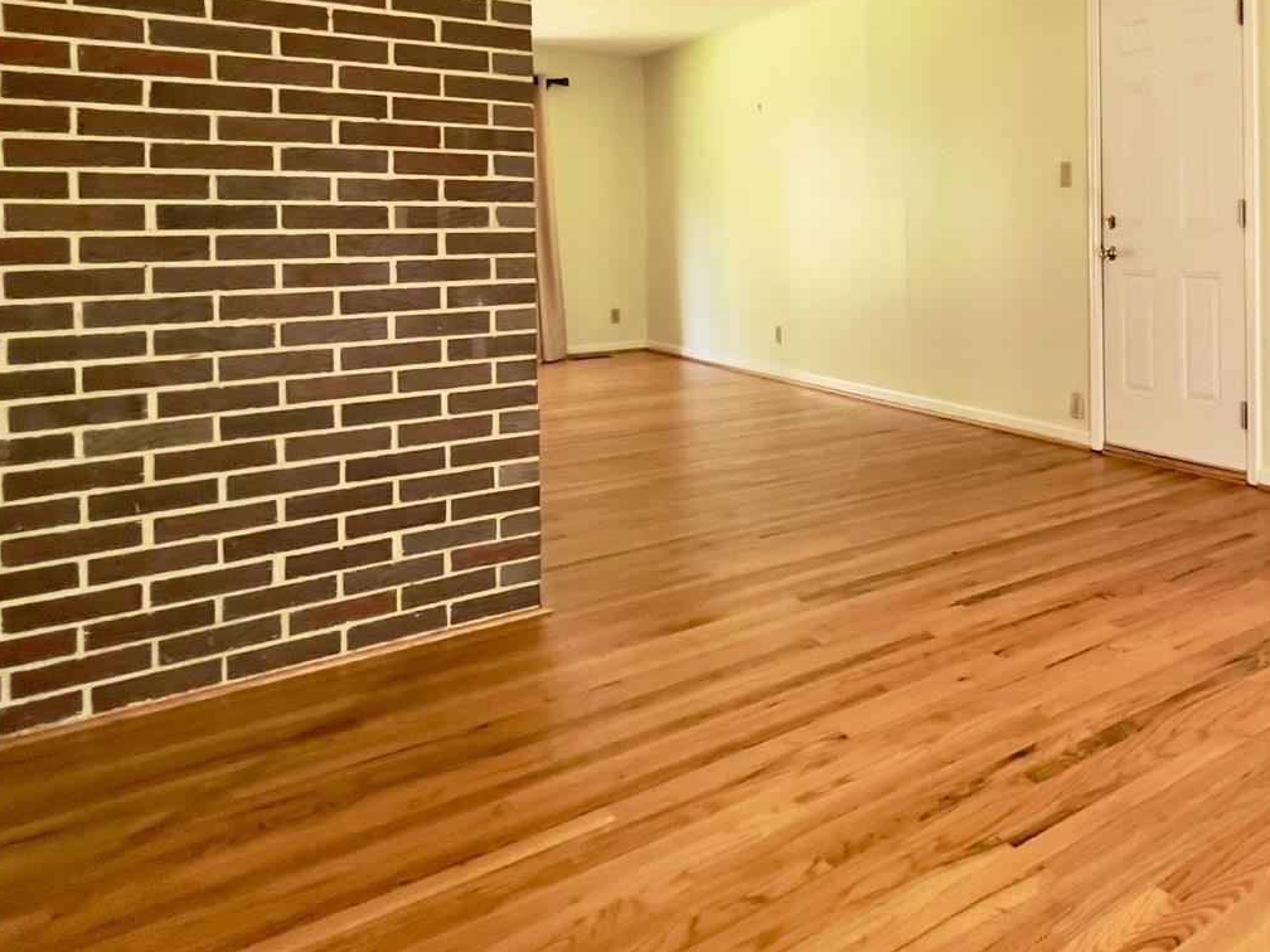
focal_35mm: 26
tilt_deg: +0.2
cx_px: 1133
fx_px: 954
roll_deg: +0.9
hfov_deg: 58.1
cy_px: 233
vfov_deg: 50.8
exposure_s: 1/99
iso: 200
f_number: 1.8
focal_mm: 1.57
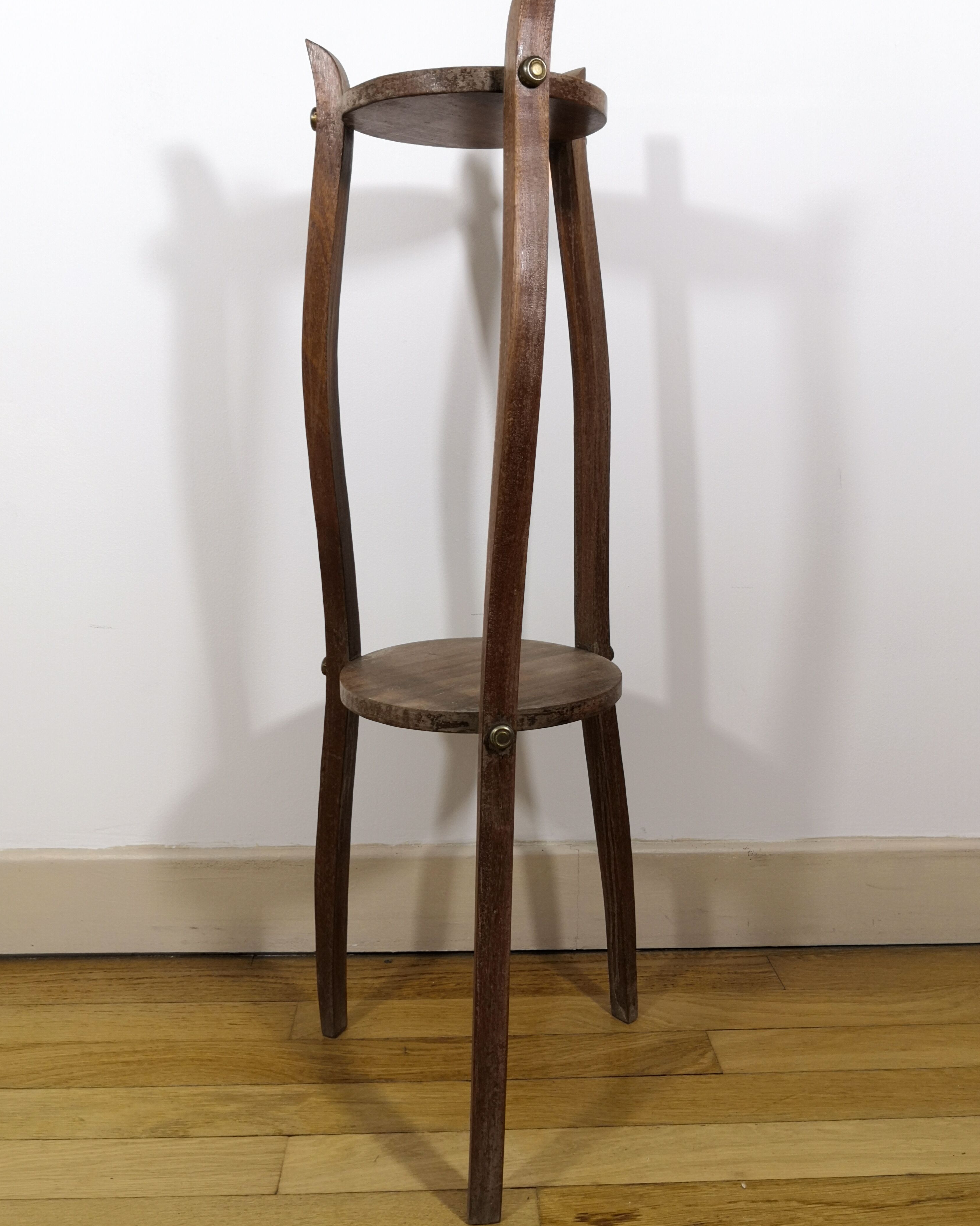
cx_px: 476
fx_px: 1051
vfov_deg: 60.4
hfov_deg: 50.0
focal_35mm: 29
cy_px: 596
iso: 160
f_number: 1.8
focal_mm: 3.95
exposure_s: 1/50
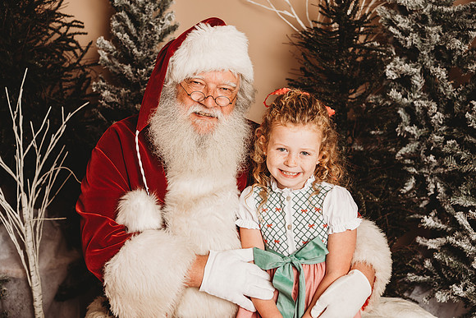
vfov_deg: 26.0
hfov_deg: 38.2
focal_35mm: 52
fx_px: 688
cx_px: 238
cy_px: 159
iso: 100
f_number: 4
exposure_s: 1/160
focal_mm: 52
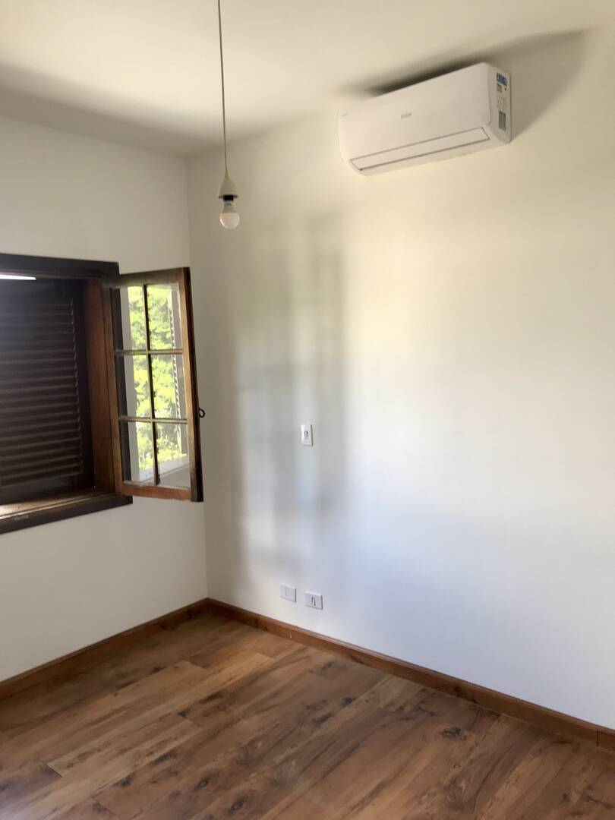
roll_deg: +1.9
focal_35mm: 28
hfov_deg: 49.7
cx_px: 308
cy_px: 410
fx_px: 663
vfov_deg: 63.4
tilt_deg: -2.9
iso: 32
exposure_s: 1/60
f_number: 1.8
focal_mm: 3.99
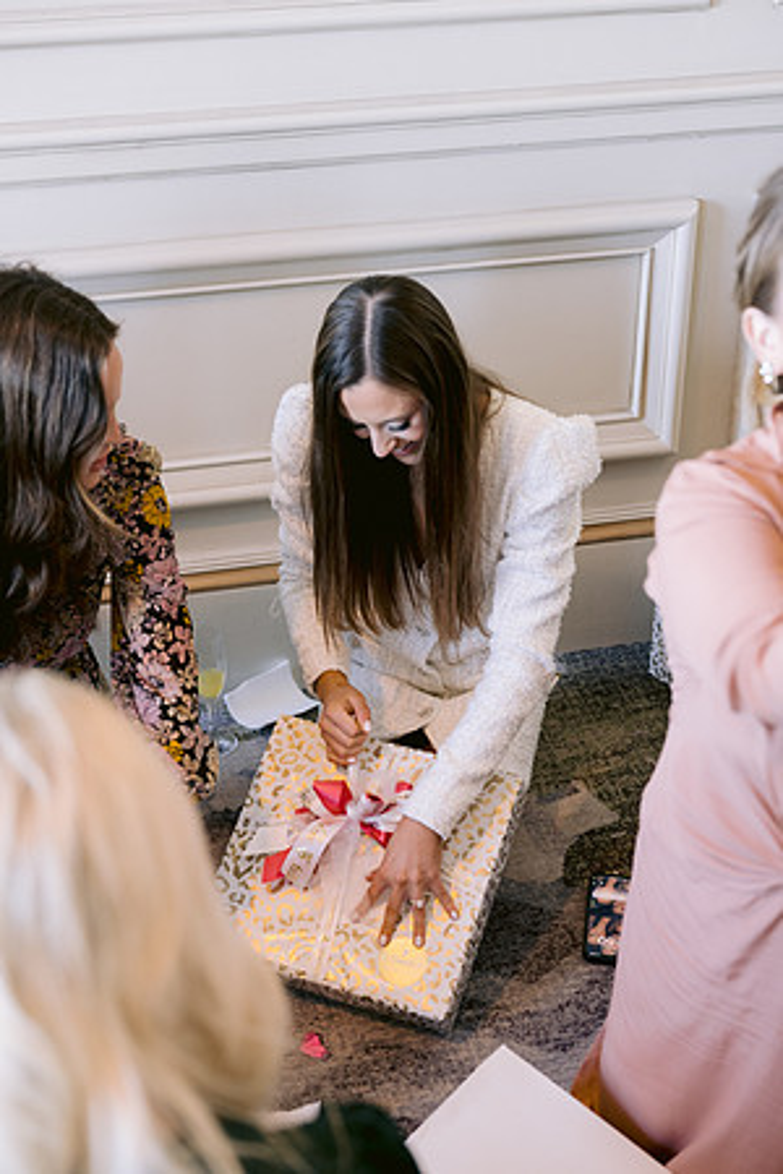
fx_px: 1631
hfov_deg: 27.0
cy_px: 587
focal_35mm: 50
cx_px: 392
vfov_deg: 39.6
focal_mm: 50
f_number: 3.2
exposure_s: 1/125
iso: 800
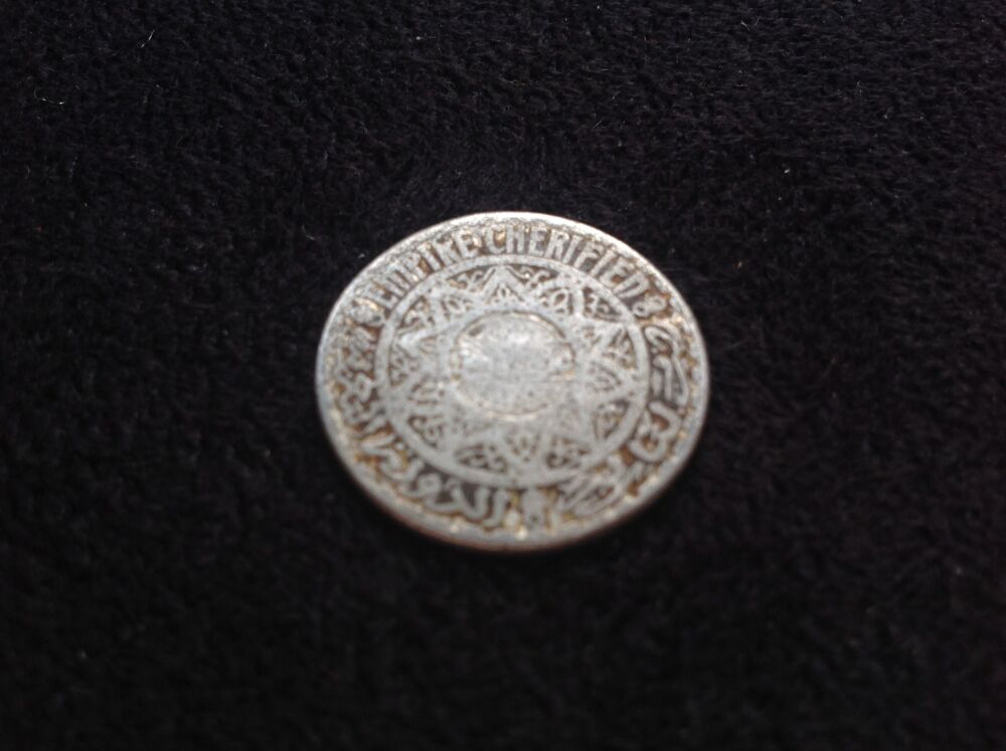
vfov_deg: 40.6
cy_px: 376
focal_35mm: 35
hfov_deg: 52.7
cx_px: 503
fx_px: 1016
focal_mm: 4.28
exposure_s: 1/120
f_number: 2.4
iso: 80
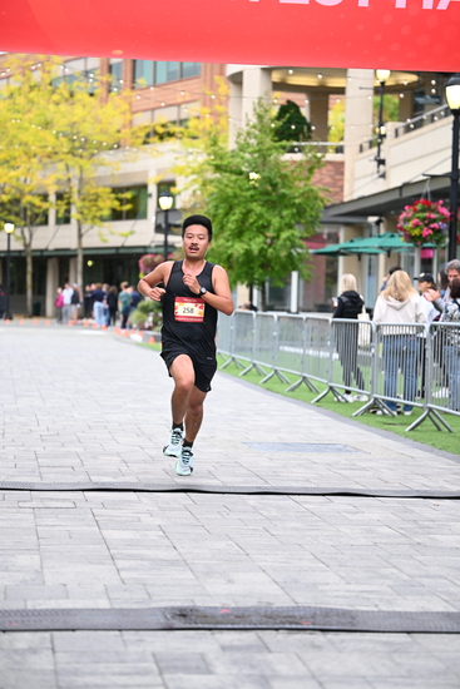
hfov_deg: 16.1
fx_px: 1628
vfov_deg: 23.9
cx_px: 230
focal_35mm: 85
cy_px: 344
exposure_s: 1/1250
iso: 1250
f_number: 2.8
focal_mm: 85
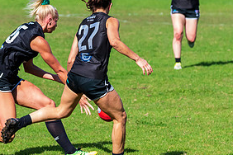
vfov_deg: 2.7
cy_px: 39
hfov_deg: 4.1
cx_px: 97
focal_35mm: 507
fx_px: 3281
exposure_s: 1/1250
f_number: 8
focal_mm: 200
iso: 800
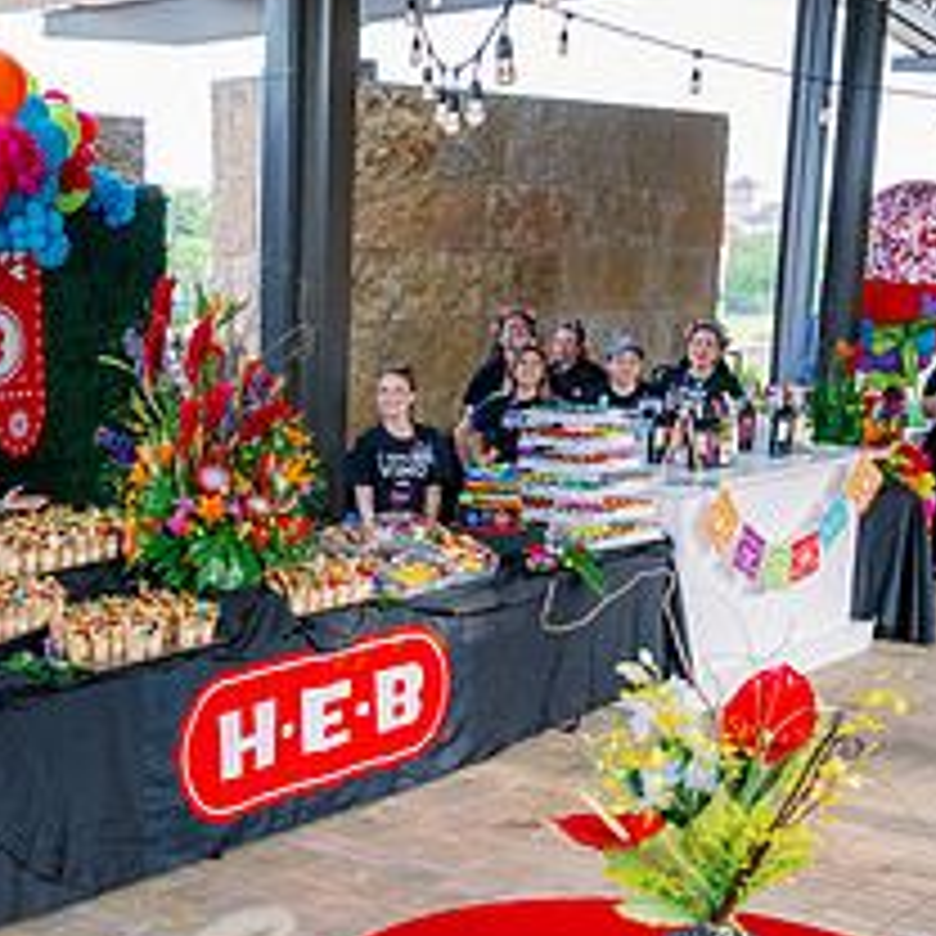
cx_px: 36
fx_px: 1744
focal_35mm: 57
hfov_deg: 28.5
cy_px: 650
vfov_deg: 29.8
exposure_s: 1/640
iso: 1250
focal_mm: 24
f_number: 4.5
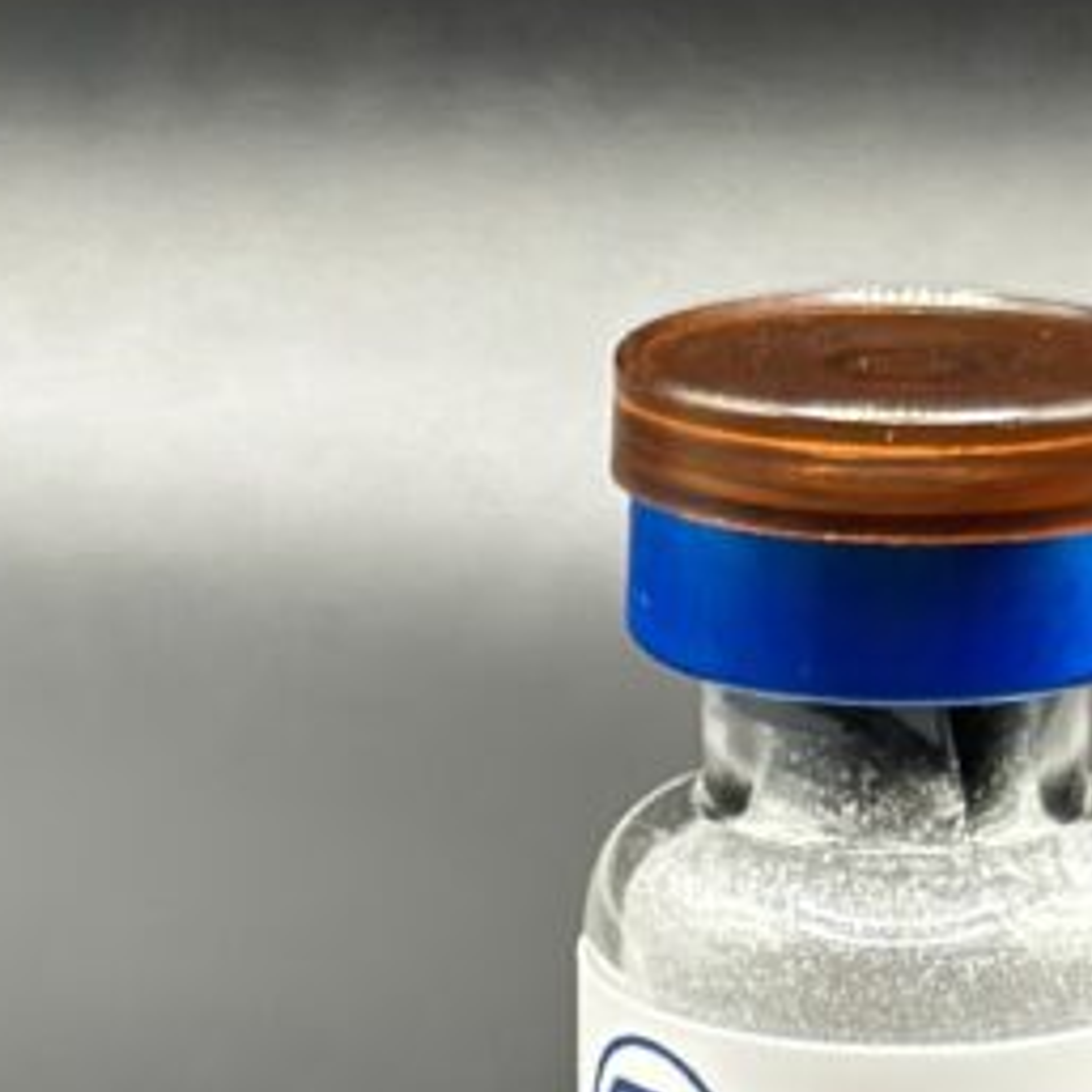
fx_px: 4711
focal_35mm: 132
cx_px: 892
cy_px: 1011
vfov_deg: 13.1
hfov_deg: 13.2
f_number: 1.78
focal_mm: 6.86
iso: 200
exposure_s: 1/120
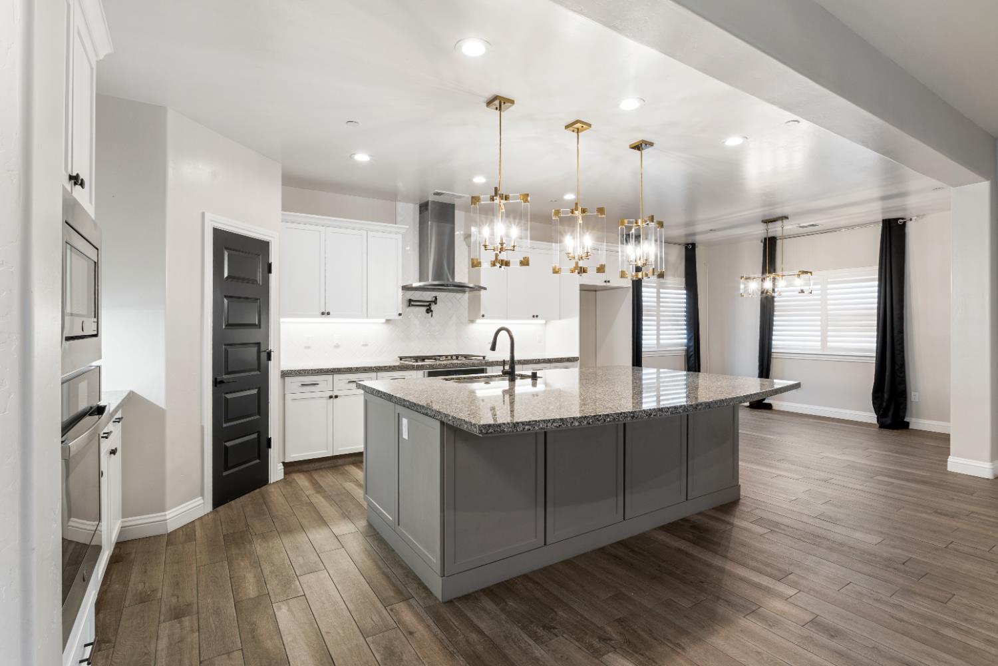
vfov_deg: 72.1
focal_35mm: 16
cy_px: 333
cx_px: 499
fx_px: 457
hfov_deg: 95.0
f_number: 8
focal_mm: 11
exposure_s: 1.6
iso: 80
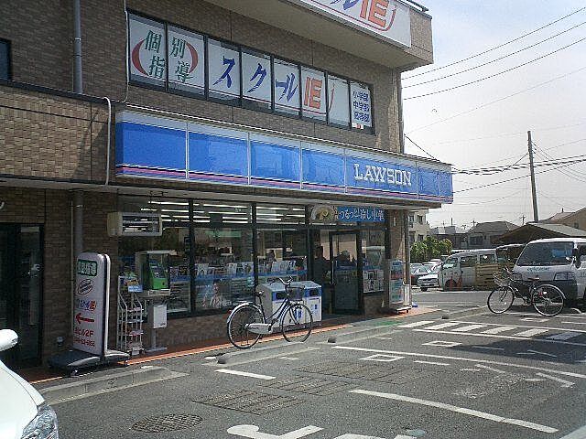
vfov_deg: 38.7
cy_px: 220
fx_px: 626
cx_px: 293
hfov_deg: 50.1
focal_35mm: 37
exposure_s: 1/1000
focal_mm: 5.6
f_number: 3.5
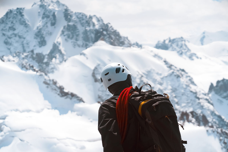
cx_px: 114
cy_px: 76
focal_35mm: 85
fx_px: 538
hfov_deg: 23.9
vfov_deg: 16.1
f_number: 6.3
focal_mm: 85
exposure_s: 1/8000
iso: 640
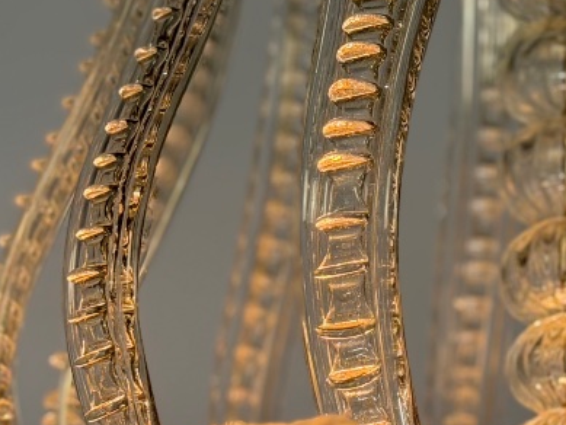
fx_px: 2421
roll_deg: -0.5
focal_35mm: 148
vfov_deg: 9.9
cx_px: 512
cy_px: -42
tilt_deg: +23.2
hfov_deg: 13.2
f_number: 1.78
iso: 100
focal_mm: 6.76
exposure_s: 1/100
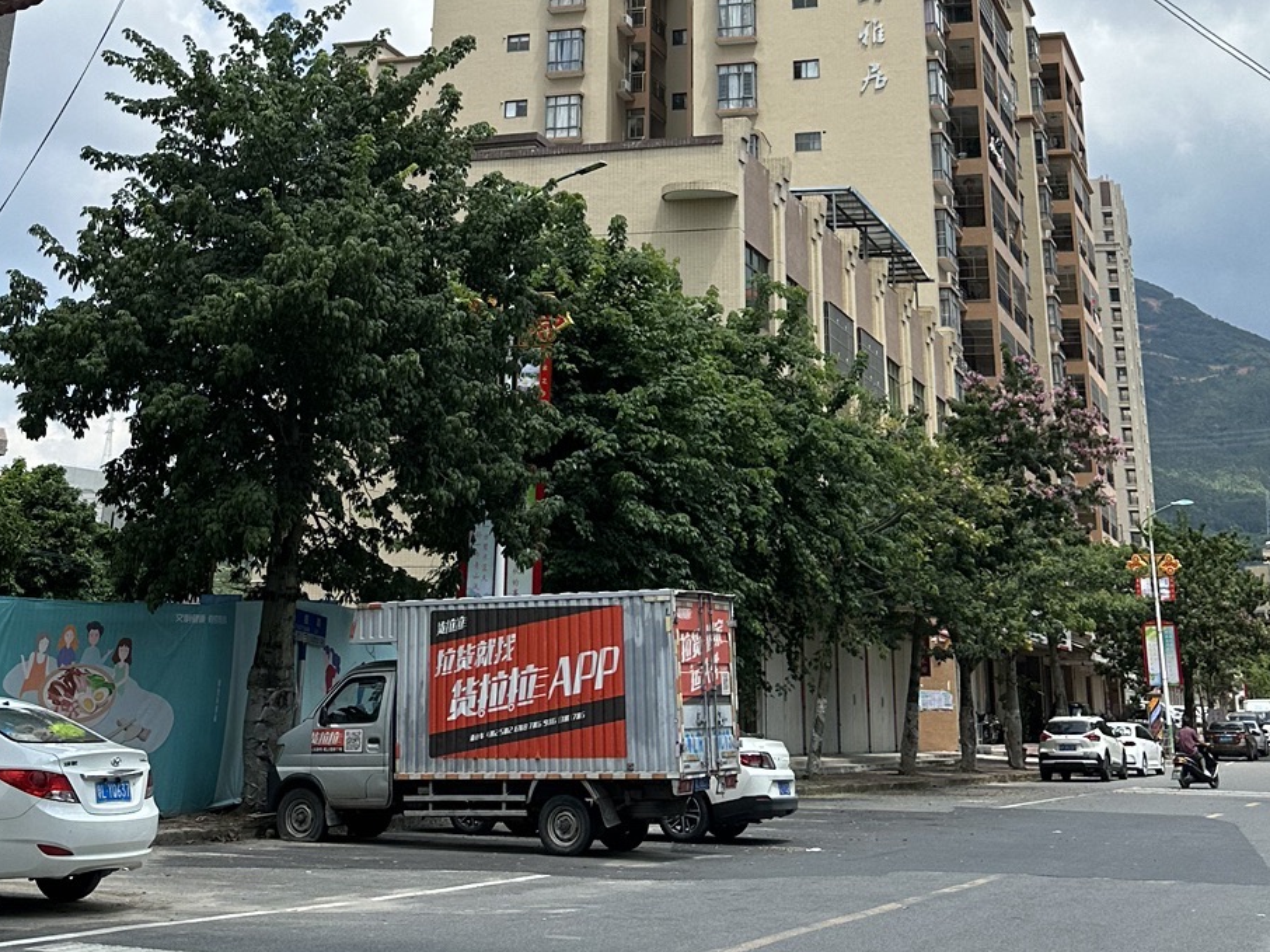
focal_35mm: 53
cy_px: -112
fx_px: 1944
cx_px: 572
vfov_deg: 25.4
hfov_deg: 36.1
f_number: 1.78
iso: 80
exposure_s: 1/4762
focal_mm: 6.86
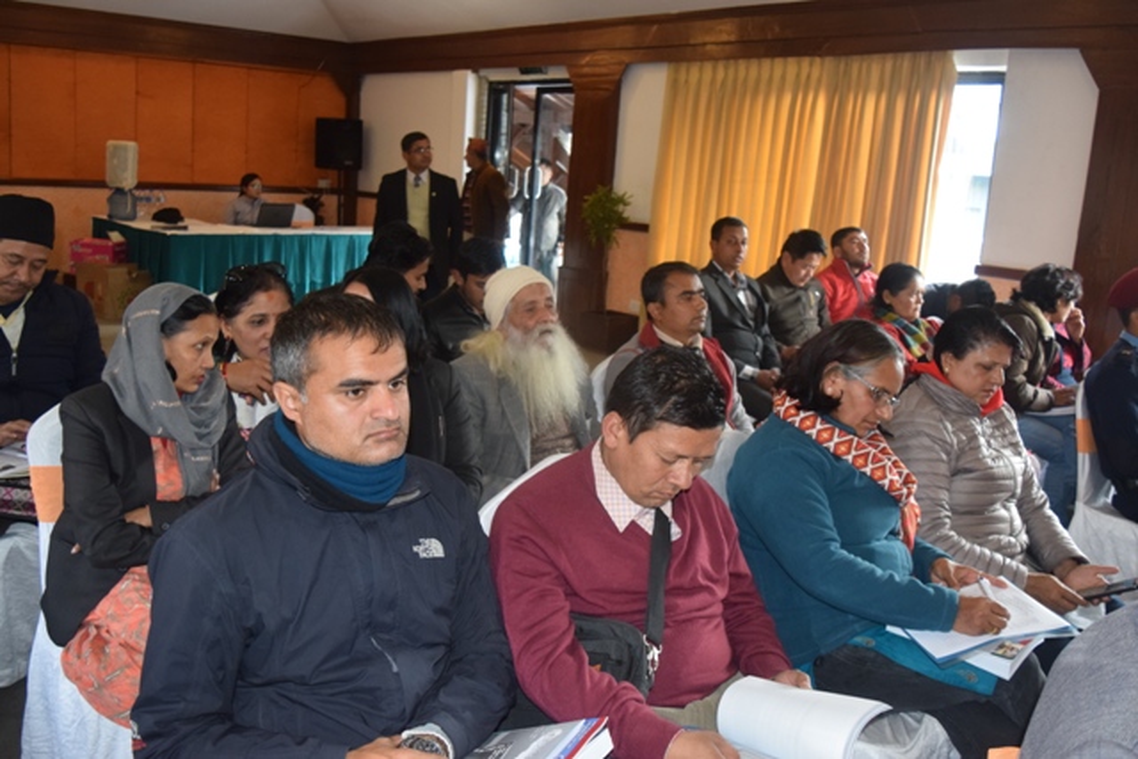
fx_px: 1043
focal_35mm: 33
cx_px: 569
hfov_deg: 57.2
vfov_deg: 40.0
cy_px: 380
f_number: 3.8
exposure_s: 1/60
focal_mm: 22
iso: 1250
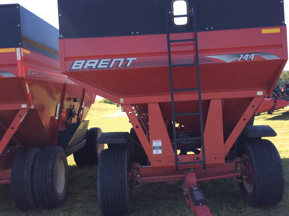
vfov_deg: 37.6
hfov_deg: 48.8
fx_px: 317
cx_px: 171
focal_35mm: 38
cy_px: 100
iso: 32
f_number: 2.4
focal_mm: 3.3
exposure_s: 1/389
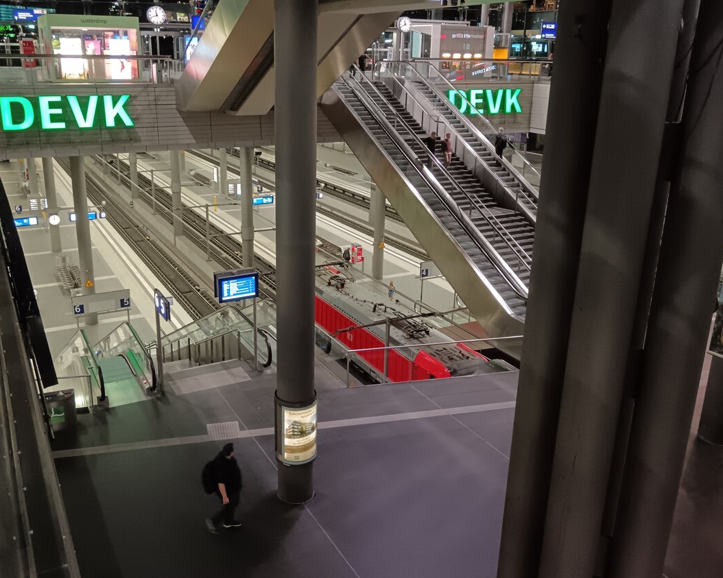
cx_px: 326
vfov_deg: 45.7
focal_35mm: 32
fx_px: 685
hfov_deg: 55.6
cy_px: 264
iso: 2068
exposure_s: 1/25
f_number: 1.9
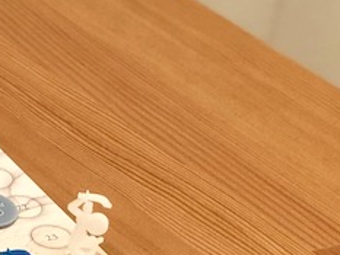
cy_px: 159
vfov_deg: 5.6
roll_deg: -2.2
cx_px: -401
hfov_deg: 7.1
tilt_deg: -30.3
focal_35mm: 268
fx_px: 2634
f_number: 2.4
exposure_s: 1/33
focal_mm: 6
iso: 80
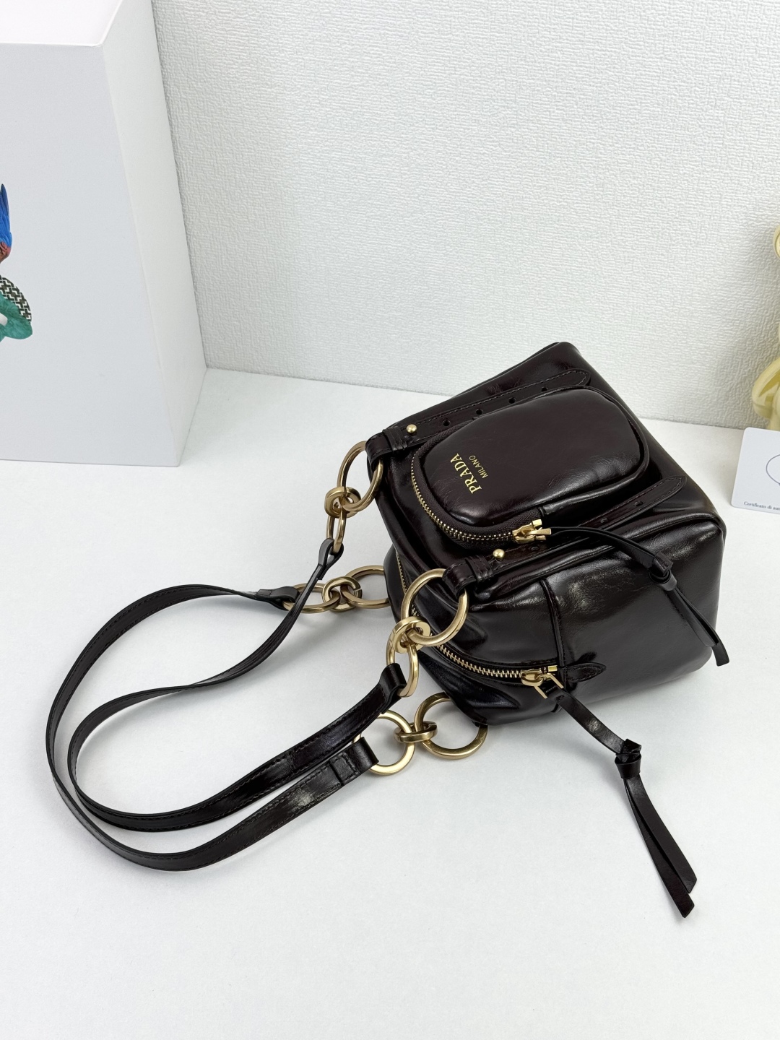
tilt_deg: -43.9
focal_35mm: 48
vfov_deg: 39.7
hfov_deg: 30.3
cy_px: 520
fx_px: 1442
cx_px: 390
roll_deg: +1.3
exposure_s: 1/1238
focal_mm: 6.86
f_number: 1.78
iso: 64
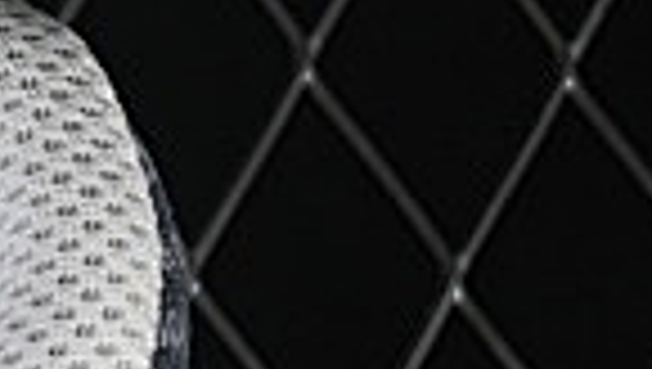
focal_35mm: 585
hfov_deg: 3.5
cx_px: -1709
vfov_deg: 2.1
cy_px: 198
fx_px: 10127
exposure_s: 1/60
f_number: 7.1
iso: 160
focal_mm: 50
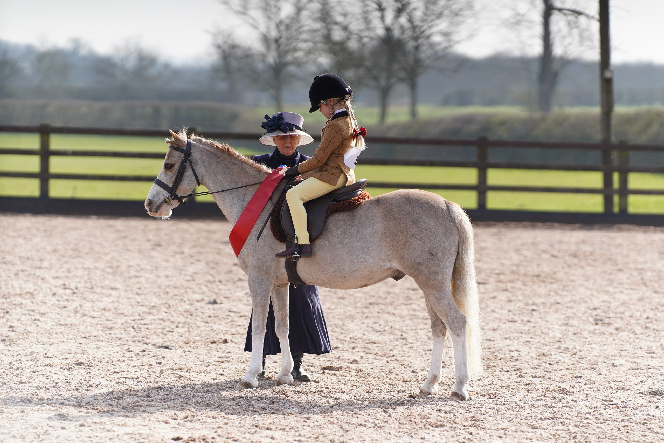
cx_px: 332
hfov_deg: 10.3
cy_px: 222
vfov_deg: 6.9
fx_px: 3689
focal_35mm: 200
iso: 640
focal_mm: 200
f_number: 2.8
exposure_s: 1/4000
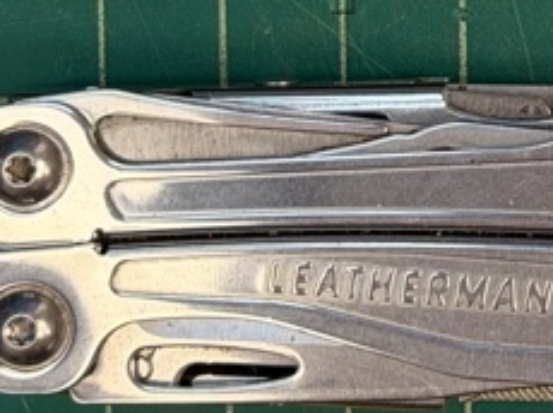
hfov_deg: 9.0
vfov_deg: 6.9
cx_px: 861
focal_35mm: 214
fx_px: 3415
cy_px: -65
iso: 64
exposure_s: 1/286
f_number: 1.78
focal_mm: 6.76
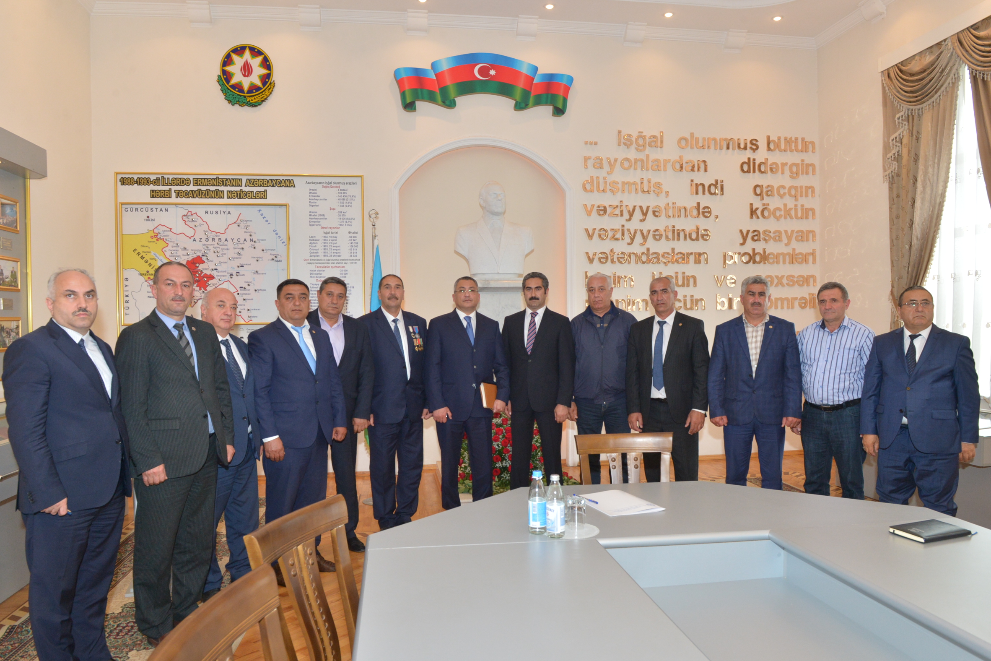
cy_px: 342
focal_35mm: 25
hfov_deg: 71.5
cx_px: 493
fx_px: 688
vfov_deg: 51.3
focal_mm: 24
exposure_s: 1/60
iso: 2000
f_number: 9
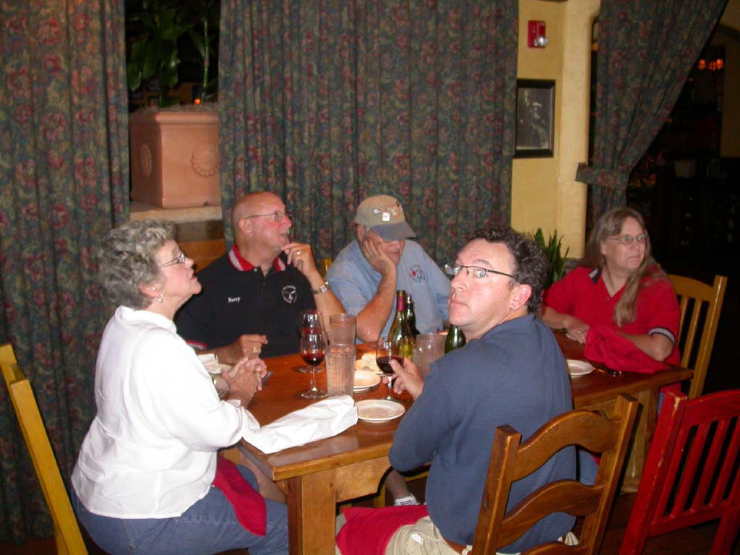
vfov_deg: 37.7
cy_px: 278
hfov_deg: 49.0
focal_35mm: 38
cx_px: 370
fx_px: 812
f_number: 2.6
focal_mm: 7.85
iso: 200
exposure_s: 1/60
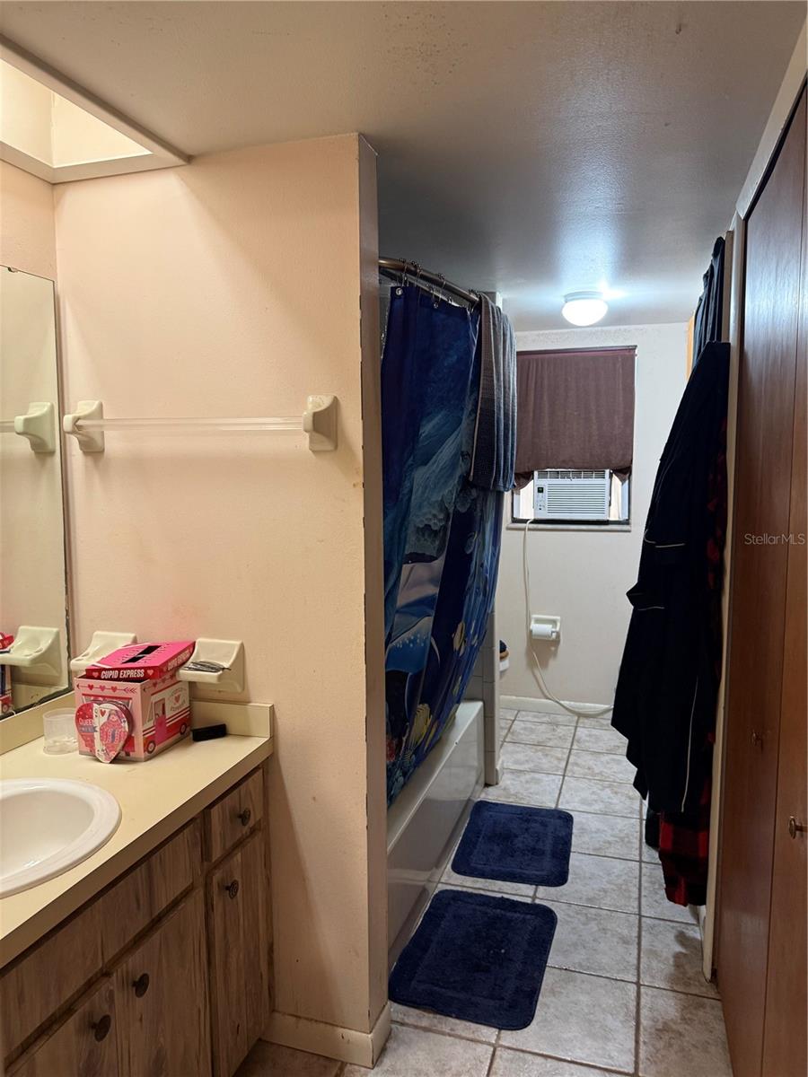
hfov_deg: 56.8
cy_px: 538
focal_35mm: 24
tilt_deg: -3.6
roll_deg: +0.2
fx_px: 747
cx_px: 404
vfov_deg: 71.6
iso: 250
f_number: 1.78
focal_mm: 6.76
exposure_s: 1/60
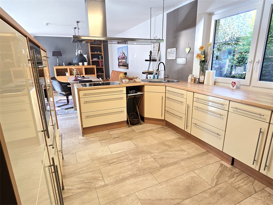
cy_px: 102
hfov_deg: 106.2
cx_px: 136
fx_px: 103
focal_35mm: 13
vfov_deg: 89.9
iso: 80
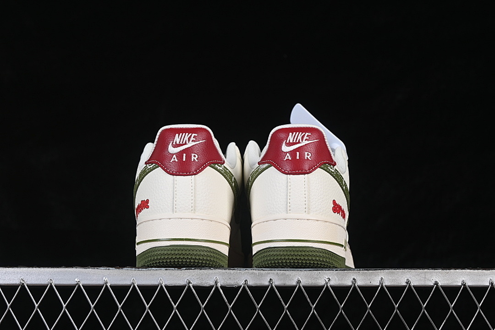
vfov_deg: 18.2
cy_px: 165
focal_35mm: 75
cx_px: 248
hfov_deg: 27.0
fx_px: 1031
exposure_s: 1/80
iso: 160
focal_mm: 50
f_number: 8
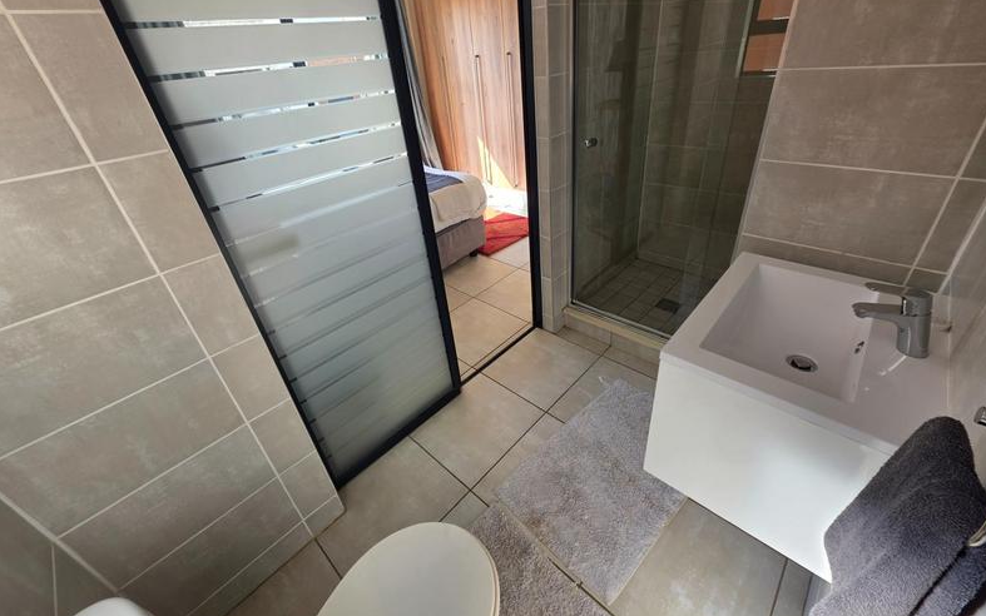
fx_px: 376
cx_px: 499
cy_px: 282
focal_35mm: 14
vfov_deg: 78.5
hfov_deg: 105.3
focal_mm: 2.2
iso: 32
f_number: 1.9
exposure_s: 1/100
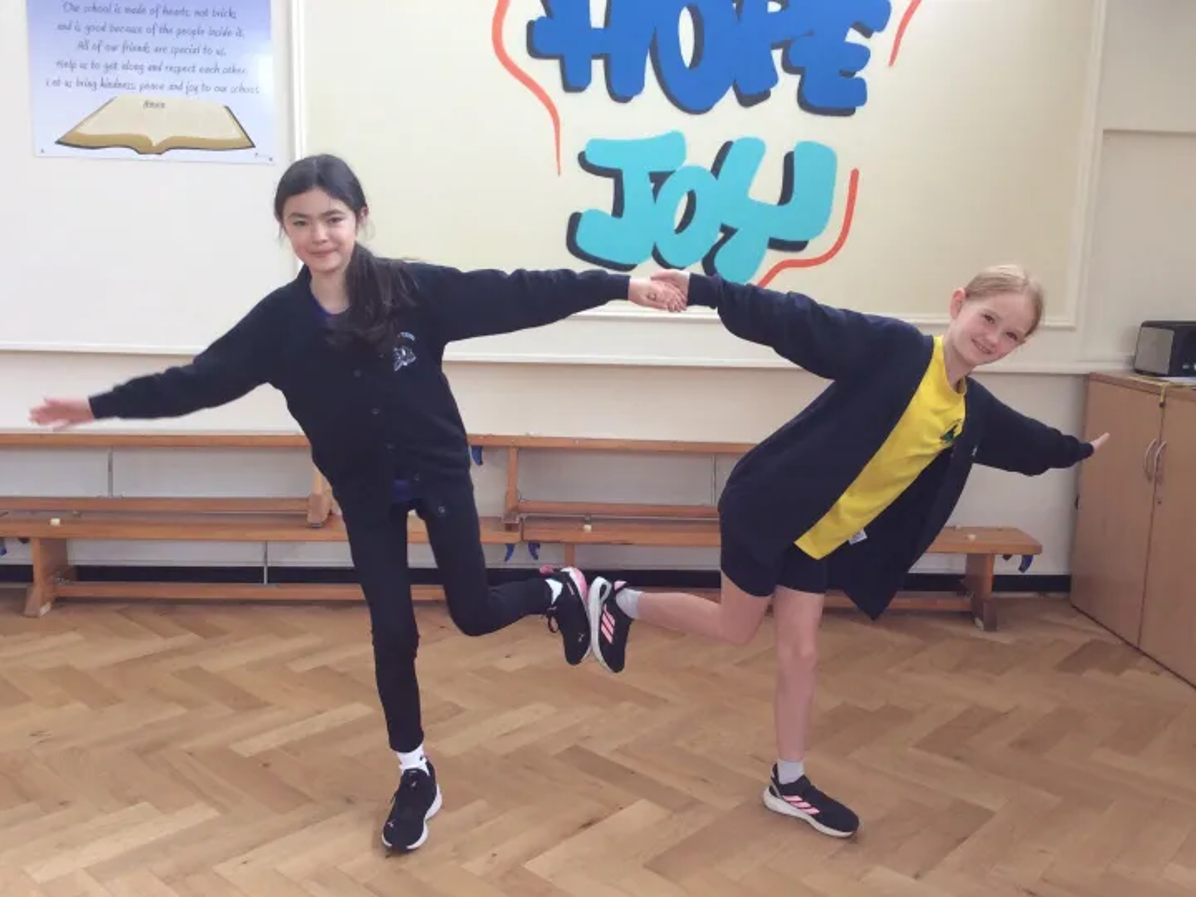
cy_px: 448
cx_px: 598
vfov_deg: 44.2
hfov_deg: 56.8
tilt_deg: -10.2
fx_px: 1106
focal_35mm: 32
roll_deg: -0.7
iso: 50
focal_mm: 3.3
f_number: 2.4
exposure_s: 1/25
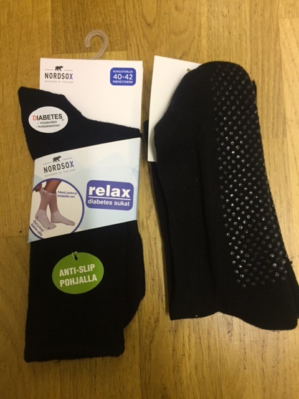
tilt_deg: -86.7
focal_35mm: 29
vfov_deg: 61.7
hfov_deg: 48.2
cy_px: 200
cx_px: 150
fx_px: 334
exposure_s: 1/33
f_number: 2.2
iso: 200
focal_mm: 4.15
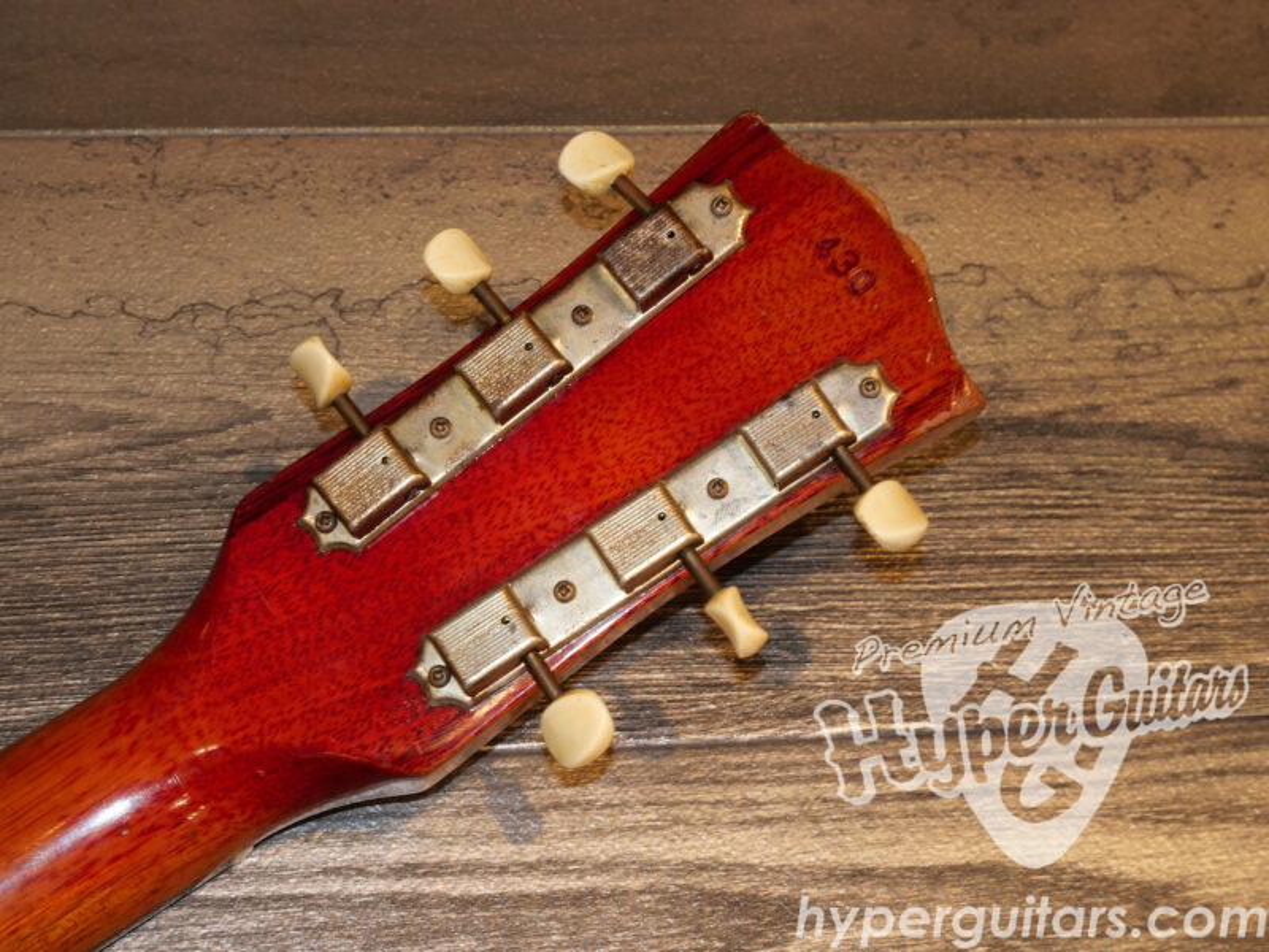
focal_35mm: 64
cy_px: 476
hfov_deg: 30.3
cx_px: 634
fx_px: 2346
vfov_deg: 22.9
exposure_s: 1/50
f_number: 5.6
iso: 800
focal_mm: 32
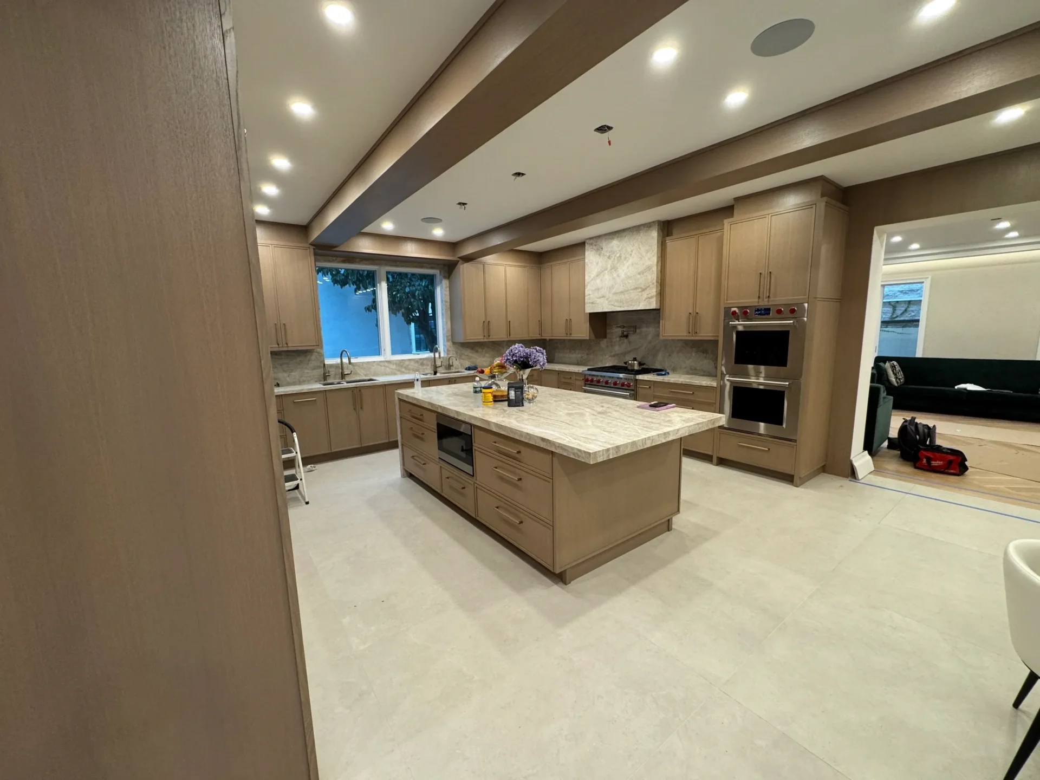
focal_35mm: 14
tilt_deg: -9.0
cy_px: 390
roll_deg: +0.4
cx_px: 520
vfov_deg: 85.7
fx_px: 421
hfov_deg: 102.1
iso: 160
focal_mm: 2.22
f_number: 2.2
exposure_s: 1/60
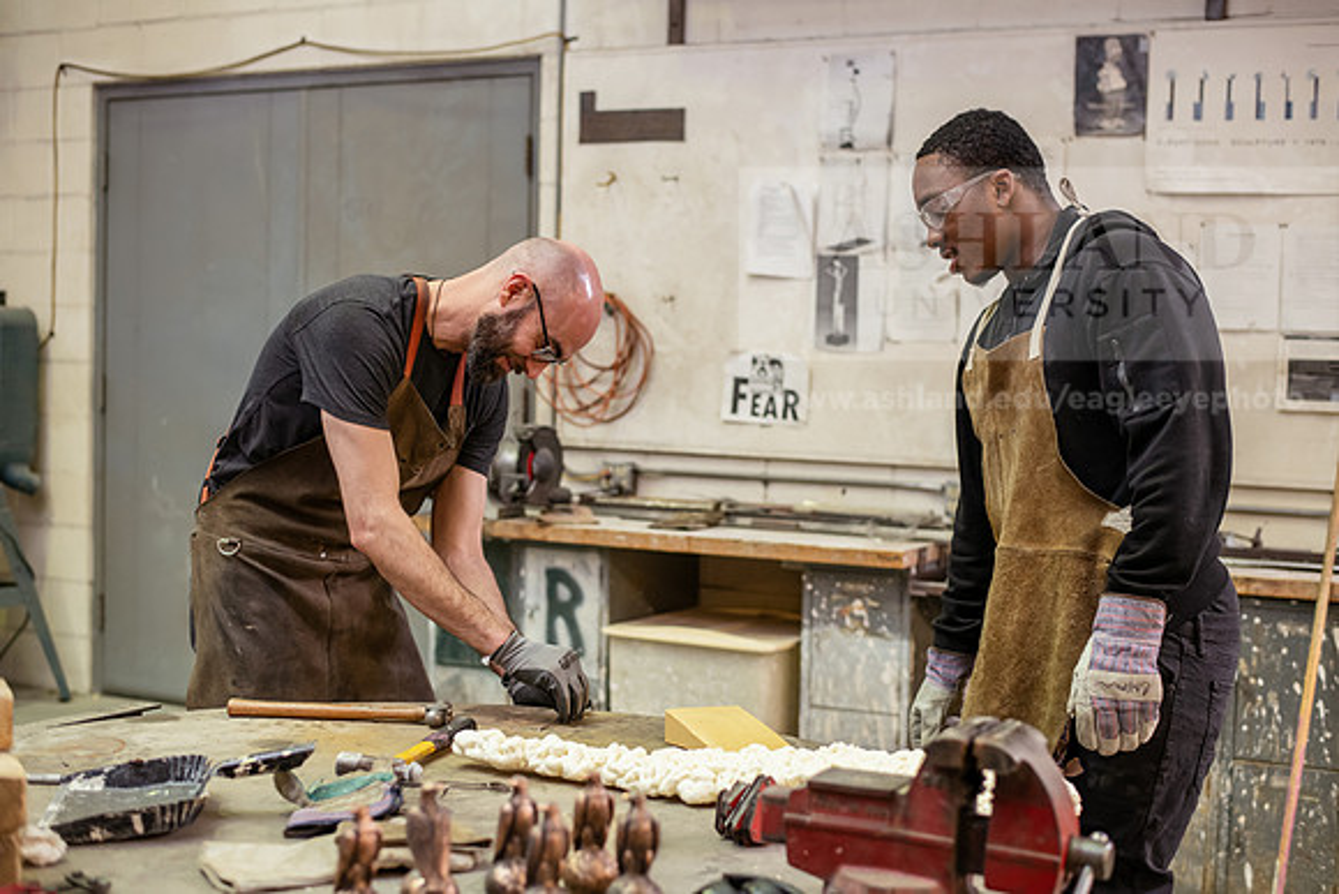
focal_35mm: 50
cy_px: 447
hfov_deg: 39.6
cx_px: 670
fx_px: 1860
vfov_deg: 27.0
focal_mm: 50
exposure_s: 1/160
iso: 800
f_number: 2.5
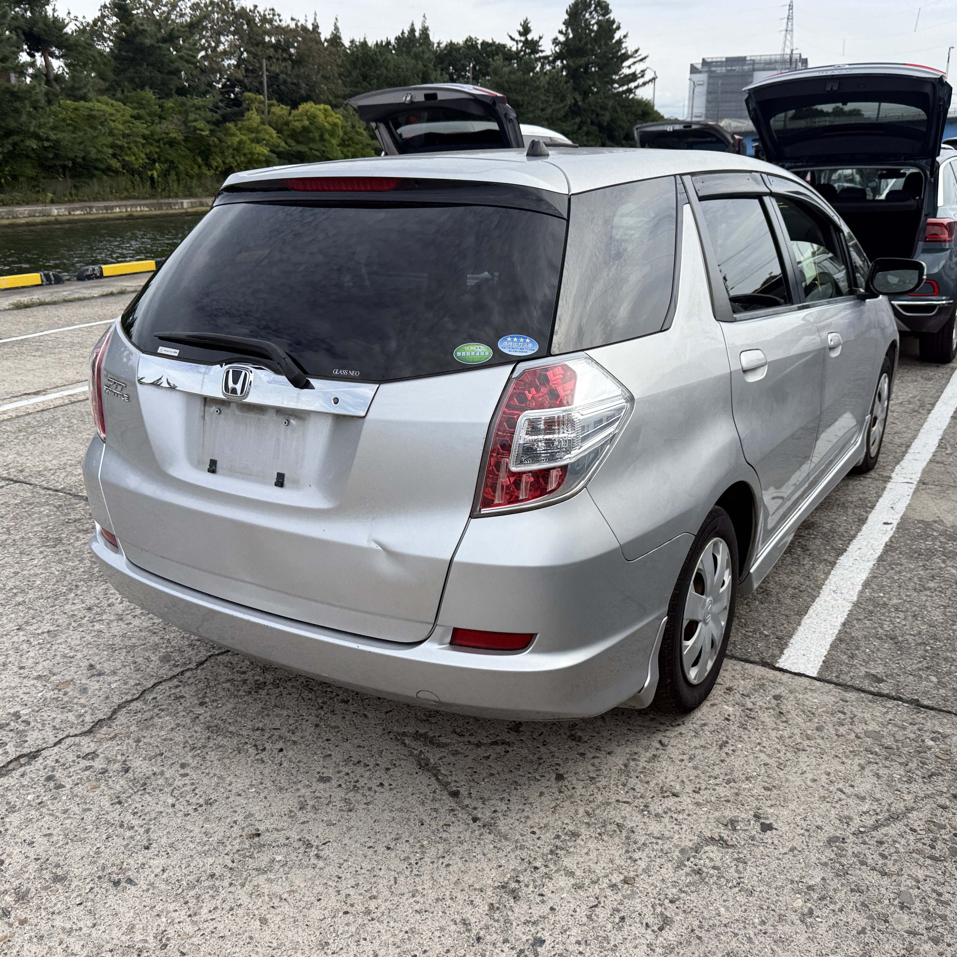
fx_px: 907
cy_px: 482
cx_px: 478
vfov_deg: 55.6
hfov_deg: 55.6
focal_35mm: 29
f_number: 1.78
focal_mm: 6.76
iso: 80
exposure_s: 1/2907
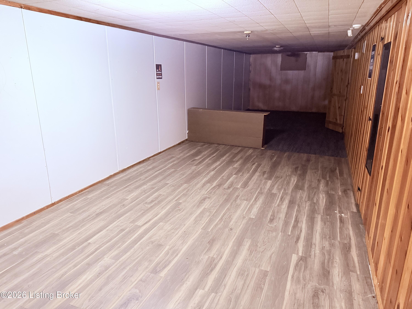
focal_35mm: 24
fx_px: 286
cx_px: 206
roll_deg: +0.2
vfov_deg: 56.8
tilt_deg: -15.7
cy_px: 154
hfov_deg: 71.6
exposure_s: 1/40
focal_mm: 6.76
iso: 1000
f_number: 1.78
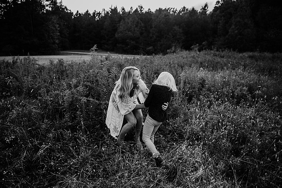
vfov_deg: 53.2
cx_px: 141
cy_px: 94
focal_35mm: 24
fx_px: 188
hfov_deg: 73.7
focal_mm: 24
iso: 250
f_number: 2.5
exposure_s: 1/1250
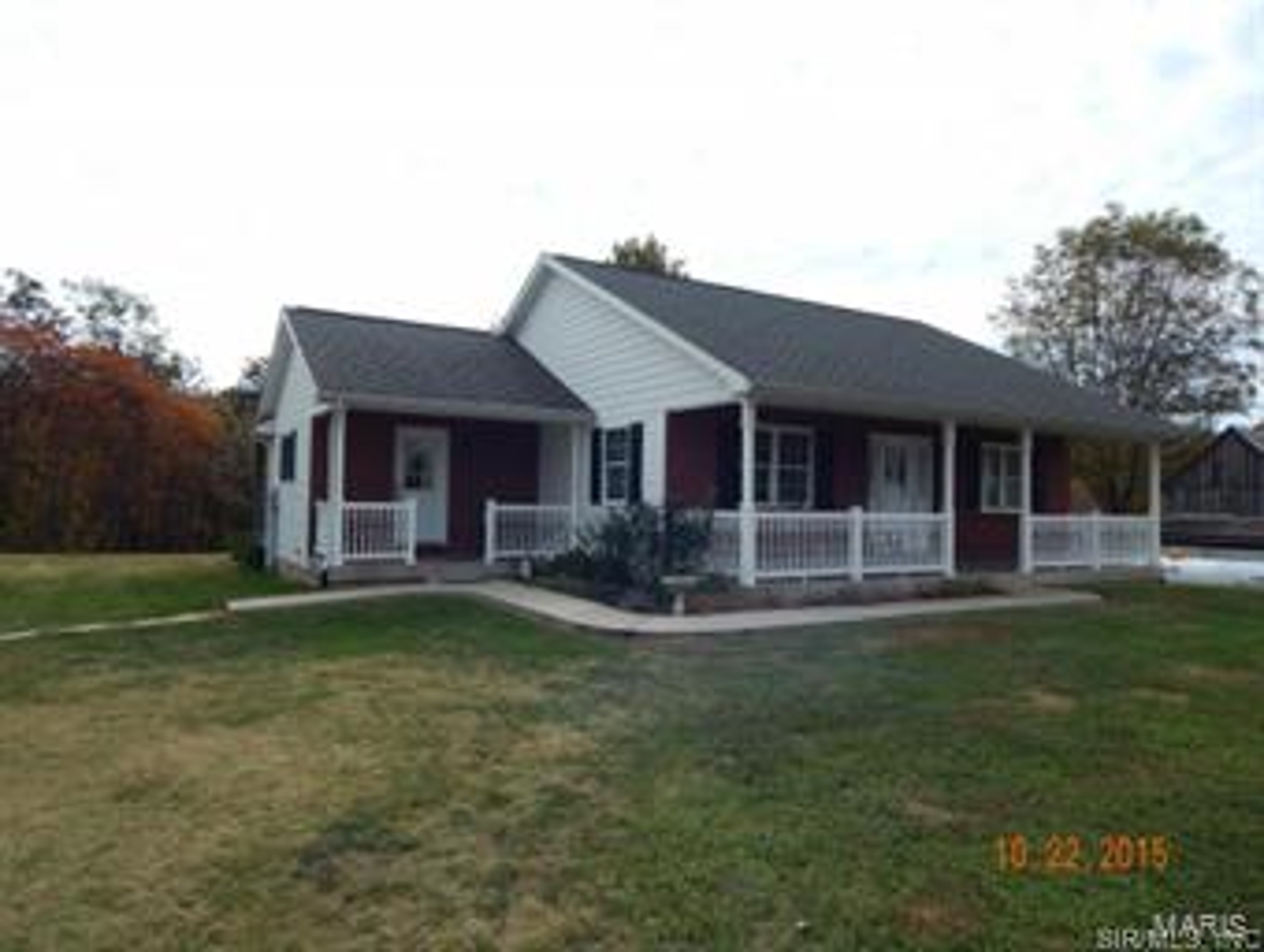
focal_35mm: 23
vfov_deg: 59.0
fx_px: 841
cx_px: 632
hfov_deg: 73.8
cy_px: 476
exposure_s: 1/500
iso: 125
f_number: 6
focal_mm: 4
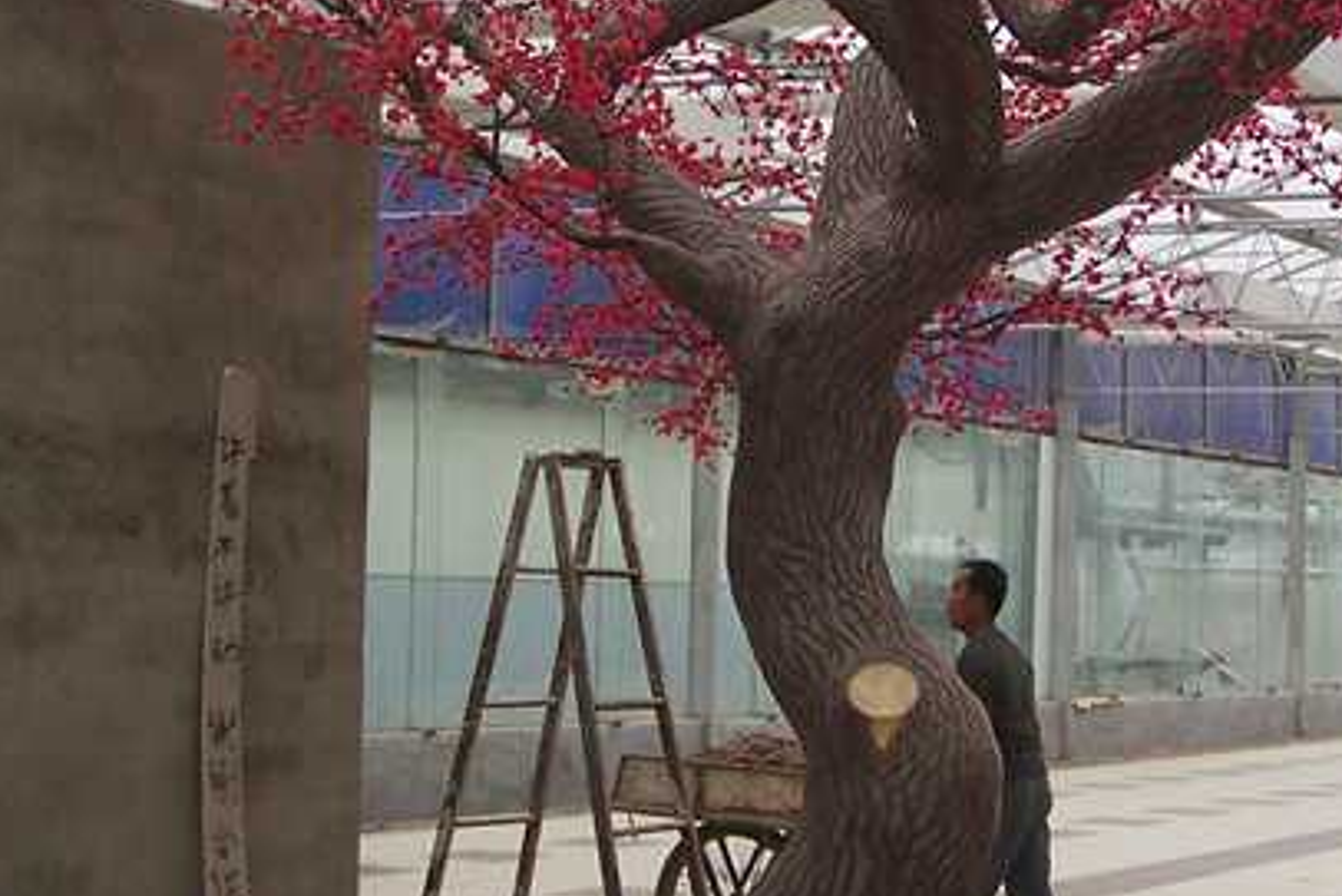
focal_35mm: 73
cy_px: 336
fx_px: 2722
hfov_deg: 27.4
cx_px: 988
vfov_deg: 18.7
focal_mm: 6.3
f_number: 2.8
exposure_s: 1/60
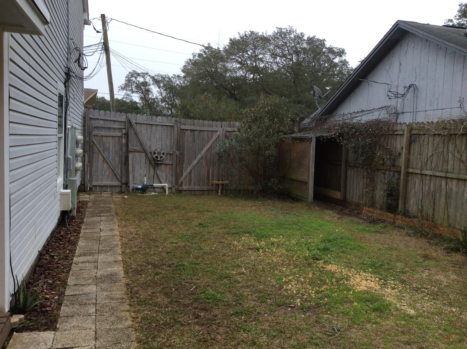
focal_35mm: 32
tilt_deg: -4.3
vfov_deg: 44.1
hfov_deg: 56.9
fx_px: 431
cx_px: 234
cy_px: 174
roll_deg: -1.8
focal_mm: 3.3
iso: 32
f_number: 2.4
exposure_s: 1/424
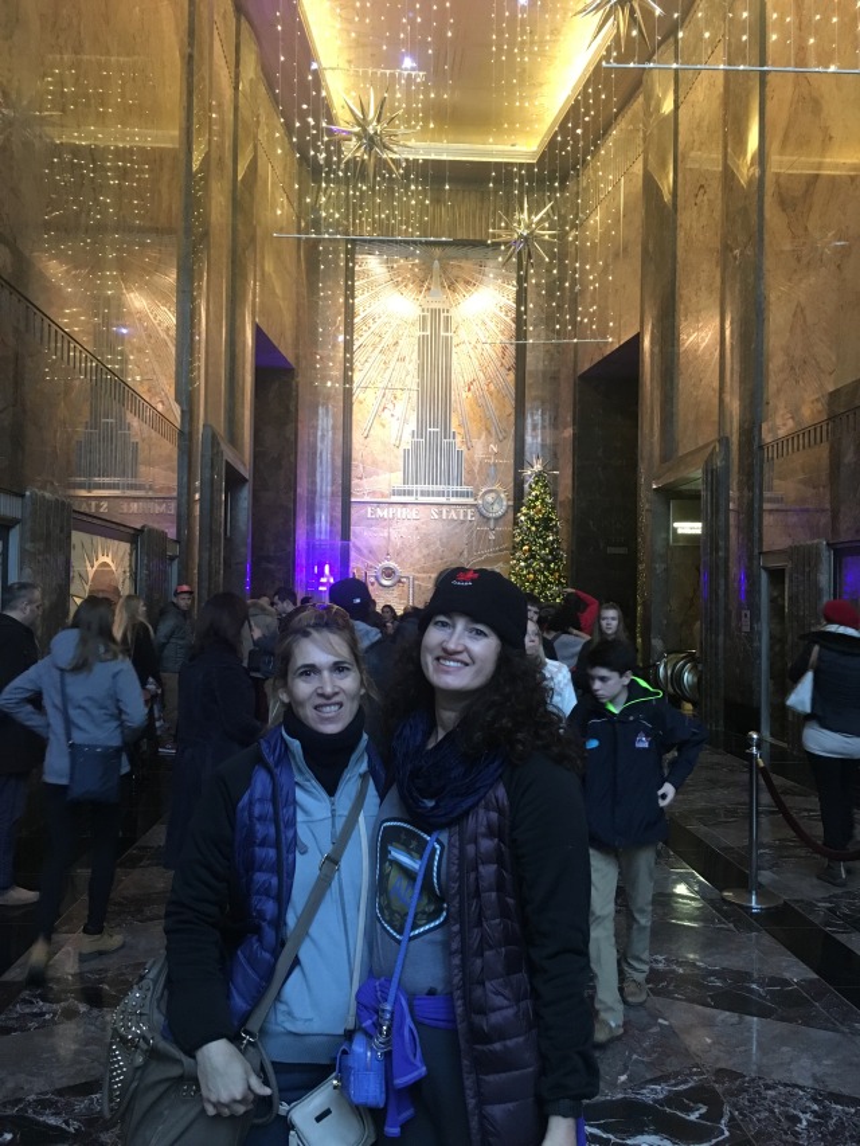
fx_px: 960
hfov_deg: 48.2
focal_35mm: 29
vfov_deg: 61.7
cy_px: 573
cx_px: 430
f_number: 2.2
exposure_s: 1/15
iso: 200
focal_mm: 4.15
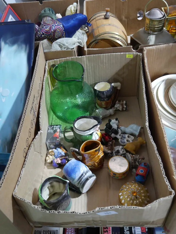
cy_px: 117
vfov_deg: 53.9
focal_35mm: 34
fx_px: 230
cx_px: 88
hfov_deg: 41.8
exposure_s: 1/60
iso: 2000
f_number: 4
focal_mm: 17
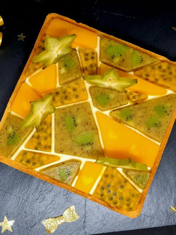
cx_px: 88
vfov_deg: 67.3
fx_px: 176
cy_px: 118
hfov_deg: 53.1
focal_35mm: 26
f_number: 1.8
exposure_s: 1/50
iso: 50
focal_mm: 5.4
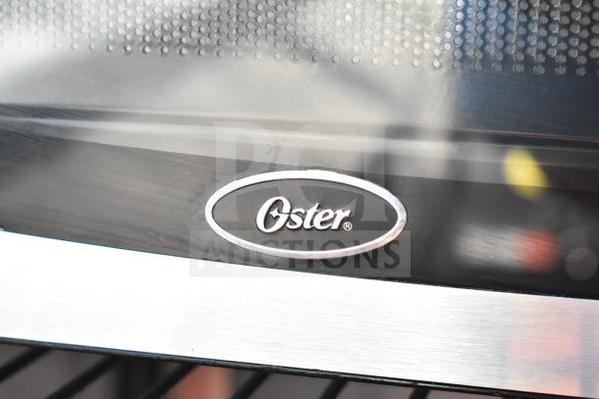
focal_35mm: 72
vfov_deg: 18.9
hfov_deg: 28.1
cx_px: 300
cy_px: 200
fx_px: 1198
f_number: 7.1
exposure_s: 1/200
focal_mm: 48
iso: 1600
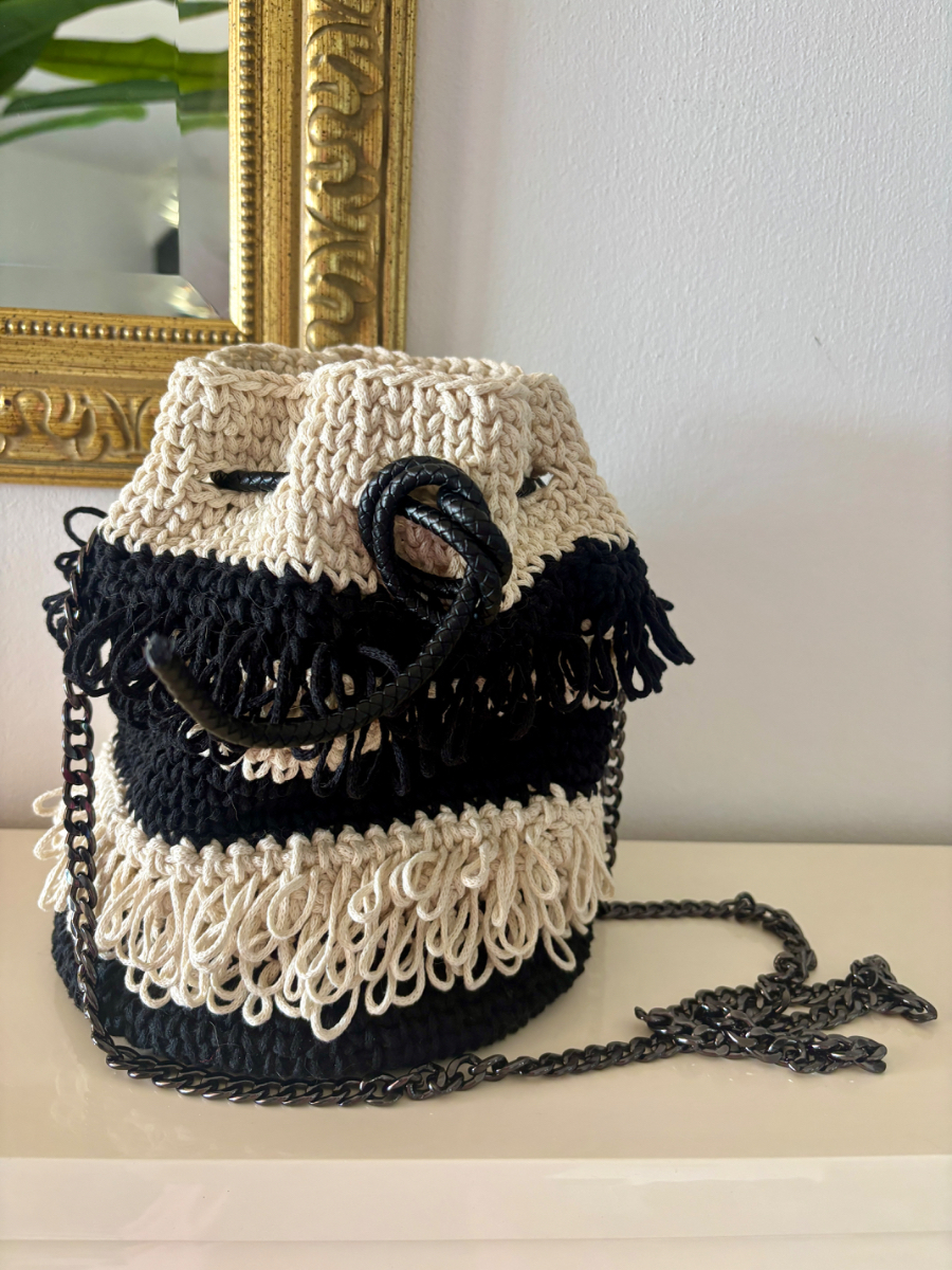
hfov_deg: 53.1
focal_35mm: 26
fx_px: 953
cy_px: 635
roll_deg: -3.0
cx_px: 476
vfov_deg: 67.3
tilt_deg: -14.1
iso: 200
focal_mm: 5.96
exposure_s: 1/60
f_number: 1.6
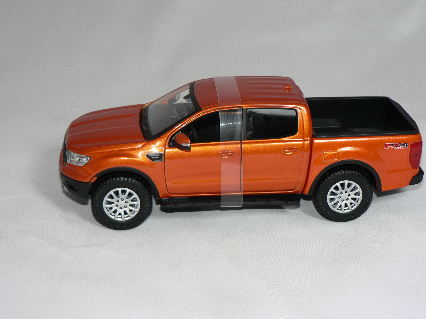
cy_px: 160
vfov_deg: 22.6
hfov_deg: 29.8
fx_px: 800
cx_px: 213
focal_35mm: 65
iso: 80
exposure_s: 1/60
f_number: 3.2
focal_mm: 10.9
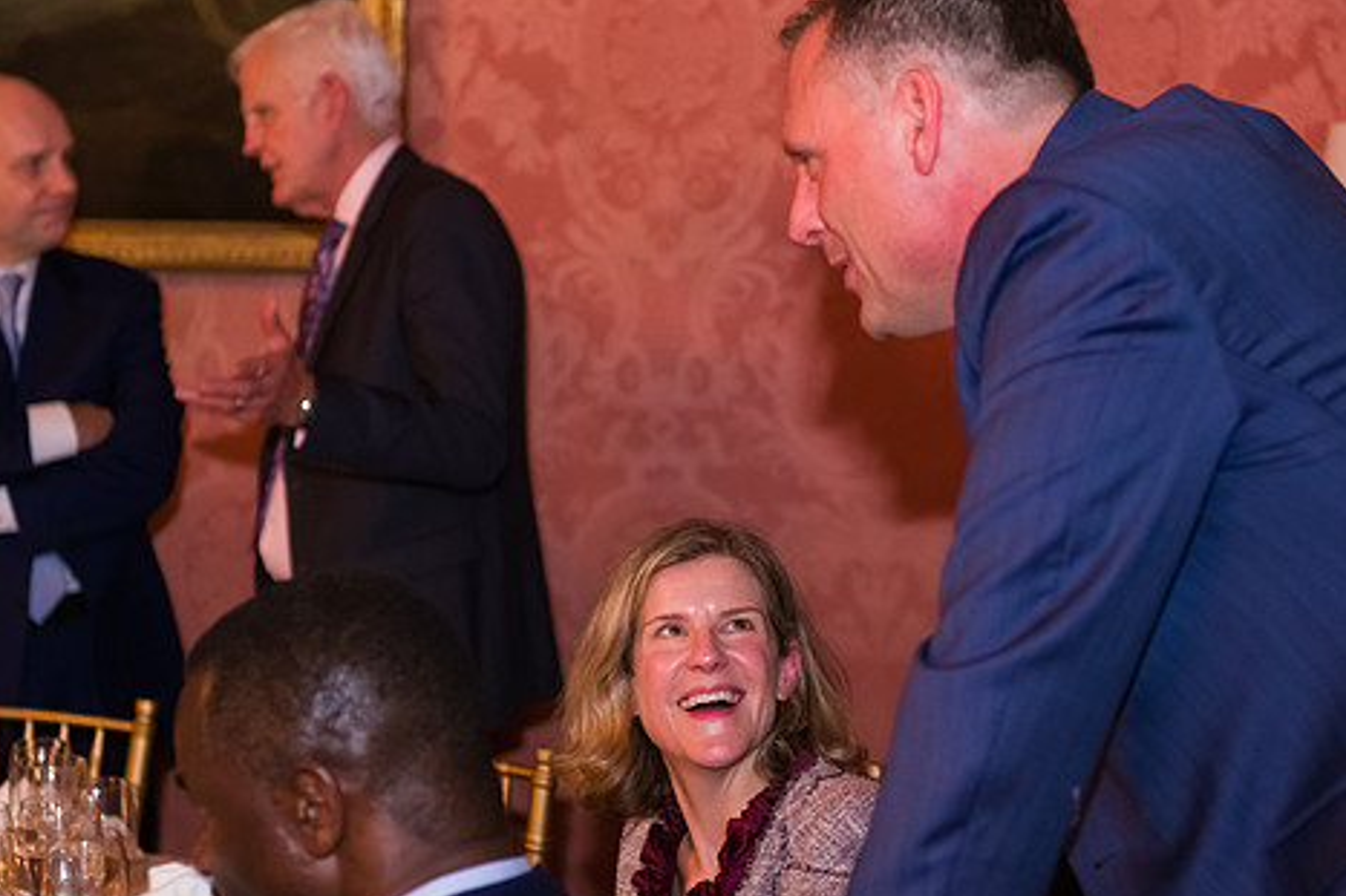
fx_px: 3252
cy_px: 549
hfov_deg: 23.4
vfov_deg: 15.7
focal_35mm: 87
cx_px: 695
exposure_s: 1/100
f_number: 3.2
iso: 3200
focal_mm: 70
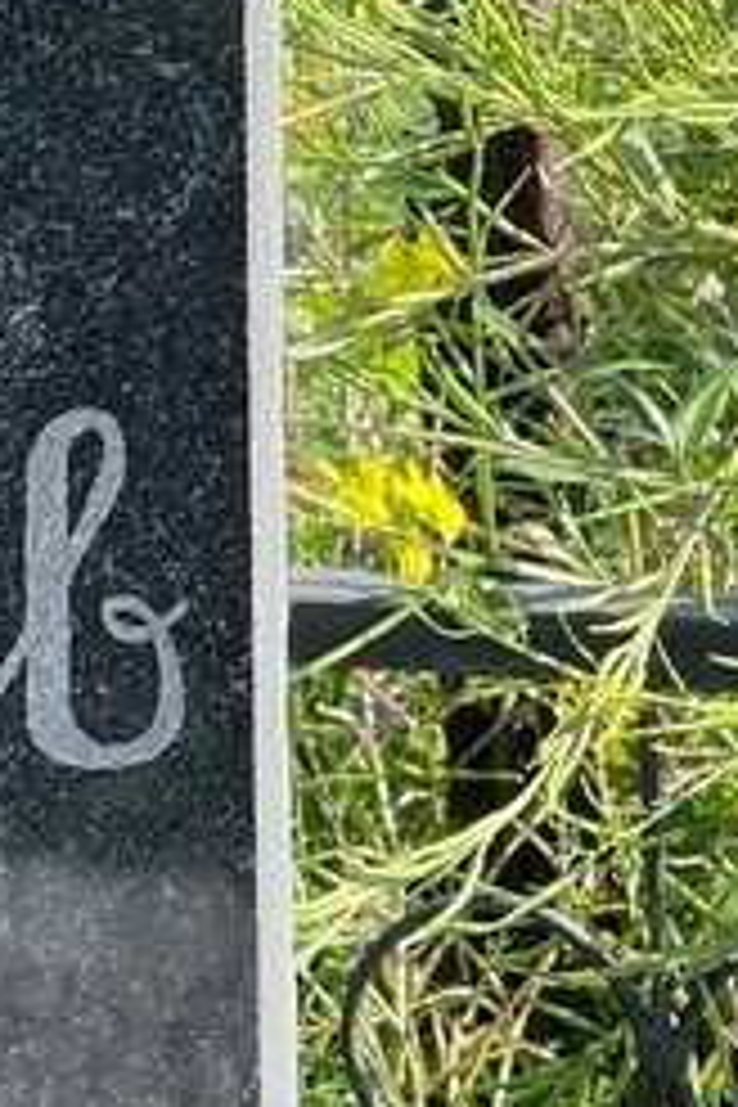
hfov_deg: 5.2
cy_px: 1071
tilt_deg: -23.4
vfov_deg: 7.9
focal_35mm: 260
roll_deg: +4.9
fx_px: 7994
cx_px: -315
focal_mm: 9
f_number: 2.8
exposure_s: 1/135
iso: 32
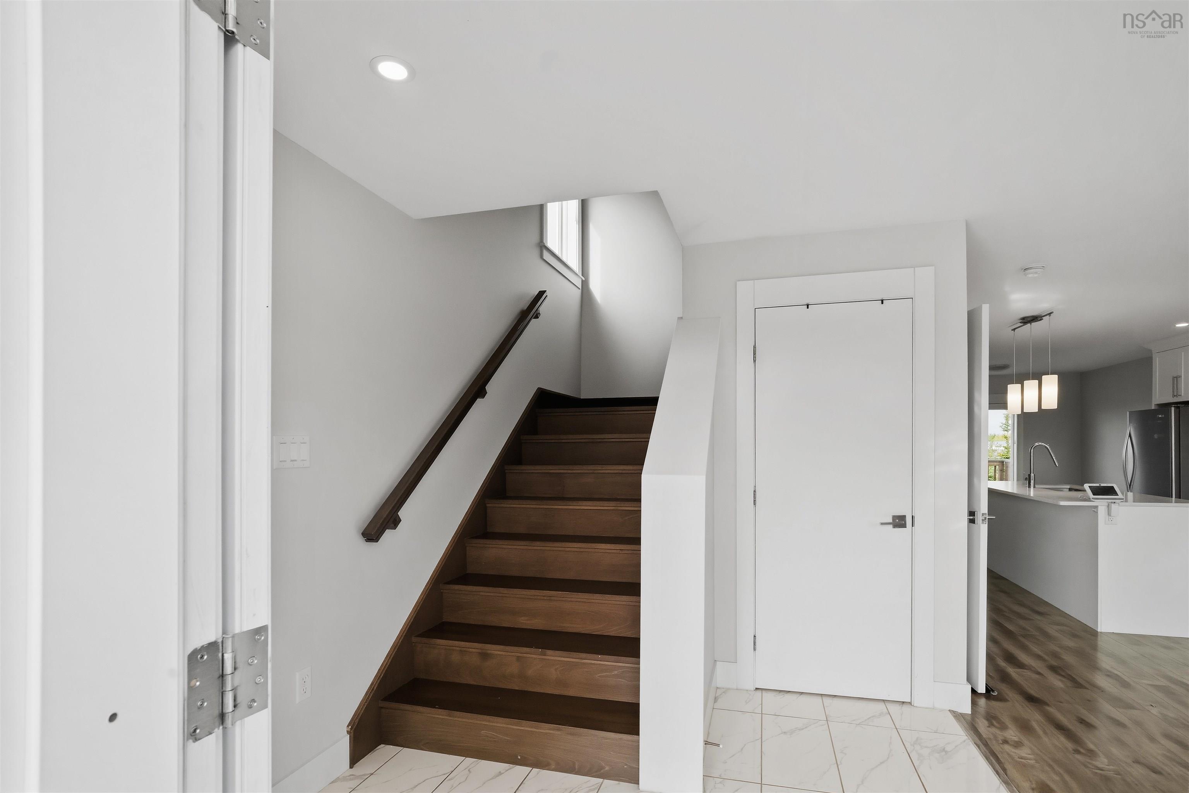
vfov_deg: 73.7
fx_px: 528
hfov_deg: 96.7
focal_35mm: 16
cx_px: 594
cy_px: 396
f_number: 8
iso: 100
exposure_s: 1/640
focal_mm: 16
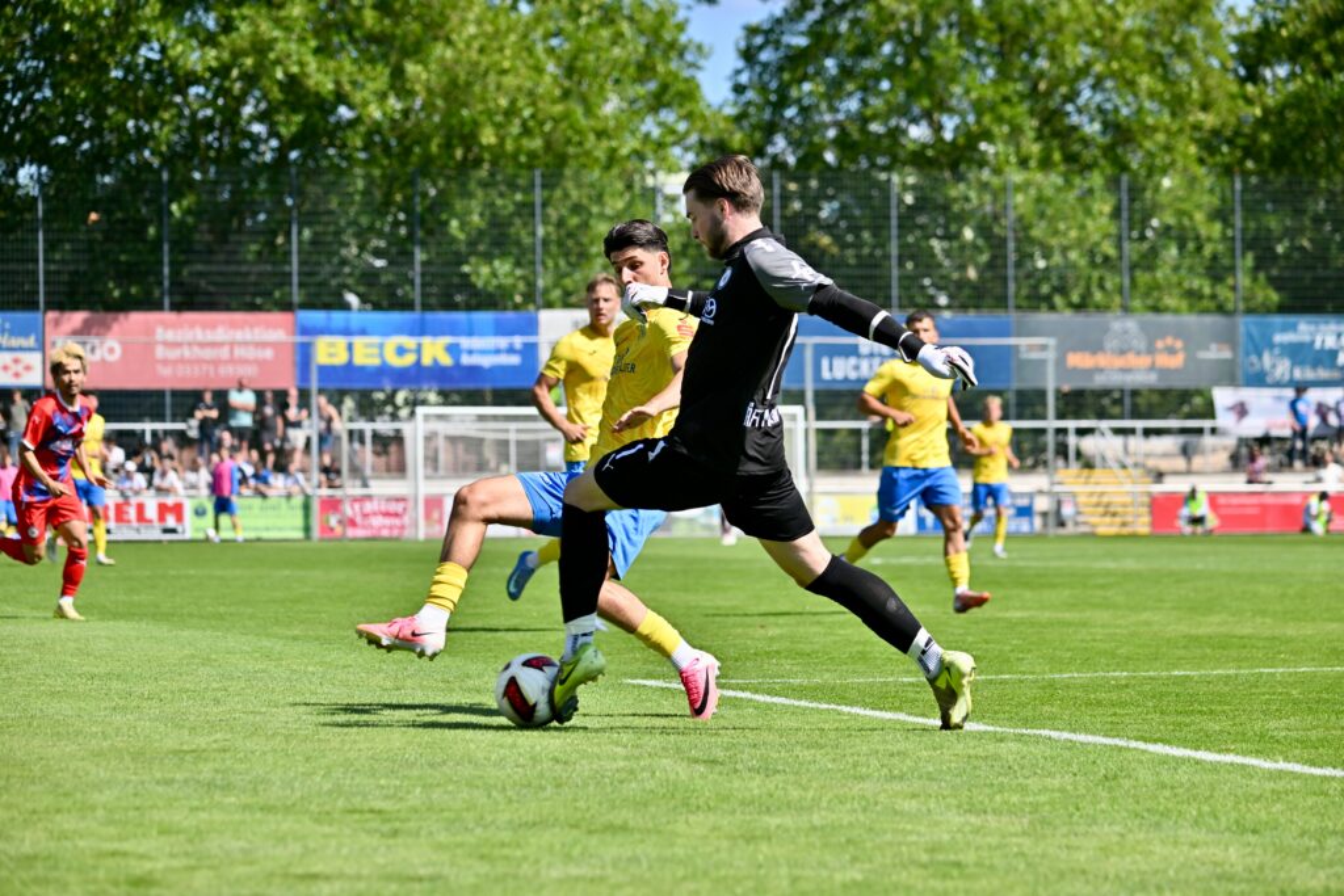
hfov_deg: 13.7
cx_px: 672
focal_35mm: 150
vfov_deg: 9.2
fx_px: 5600
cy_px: 448
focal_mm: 150
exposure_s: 1/1600
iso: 180
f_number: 5
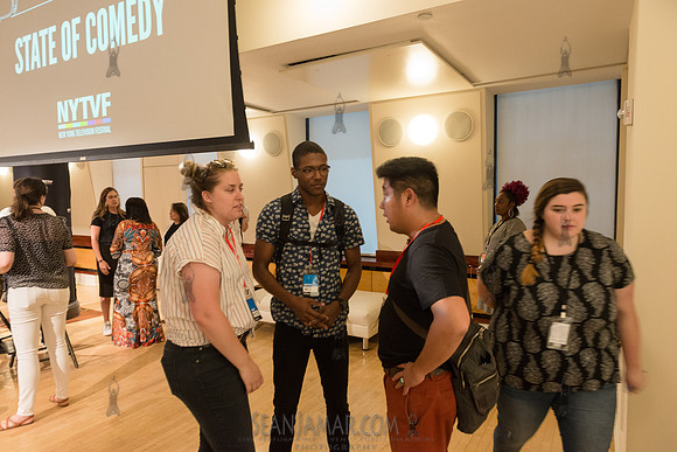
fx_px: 451
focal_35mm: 24
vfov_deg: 53.2
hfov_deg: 73.7
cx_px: 338
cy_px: 226
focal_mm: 24
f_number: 4
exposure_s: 1/80
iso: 2500
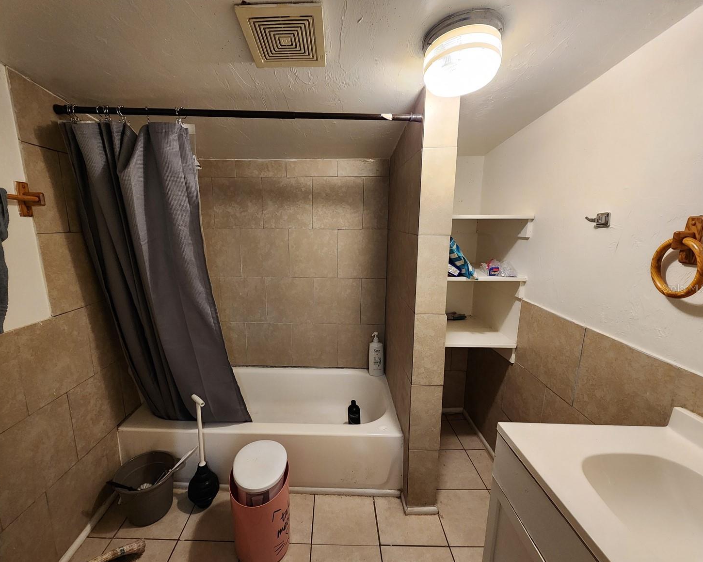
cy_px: 288
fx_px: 291
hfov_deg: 100.4
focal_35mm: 14
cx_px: 320
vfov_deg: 88.0
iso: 320
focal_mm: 2.2
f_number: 2.2
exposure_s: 1/60
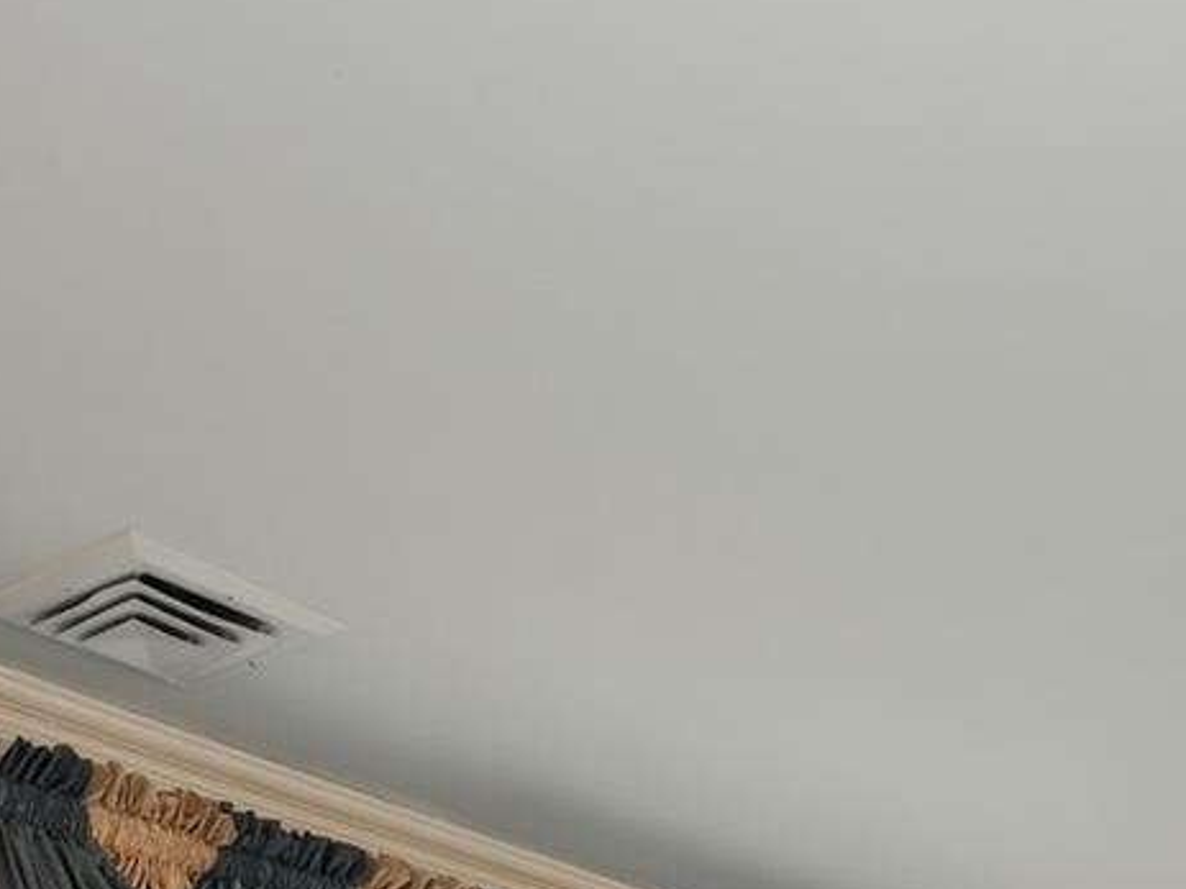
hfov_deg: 28.2
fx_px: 2329
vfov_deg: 17.3
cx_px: 881
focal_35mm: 68
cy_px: 1628
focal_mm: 16
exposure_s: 1/8
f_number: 11
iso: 400
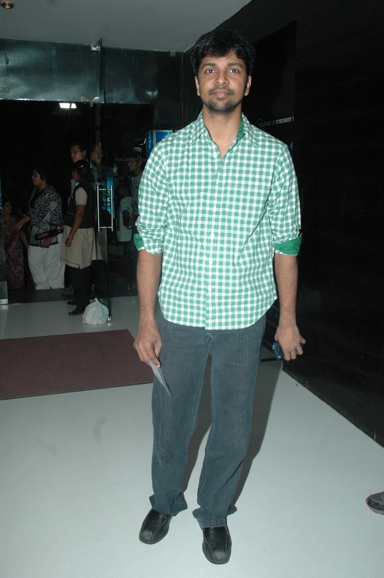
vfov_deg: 57.3
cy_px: 289
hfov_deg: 39.9
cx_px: 192
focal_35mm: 33
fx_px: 529
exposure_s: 1/125
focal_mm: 22
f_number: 5.6
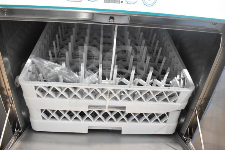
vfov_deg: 46.4
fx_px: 175
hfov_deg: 65.5
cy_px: 76
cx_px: 112
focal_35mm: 28
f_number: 5
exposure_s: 1/100
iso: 6400
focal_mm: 18
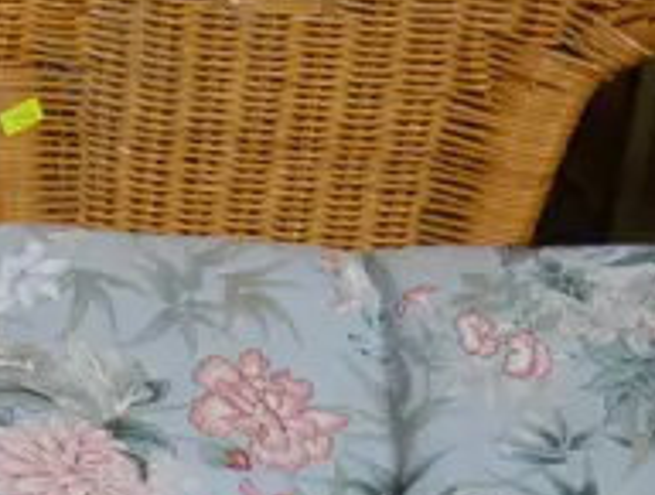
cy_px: 439
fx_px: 2826
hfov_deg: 12.5
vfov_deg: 10.0
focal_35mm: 149
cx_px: -362
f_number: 3.5
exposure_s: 1/100
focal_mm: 14
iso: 200
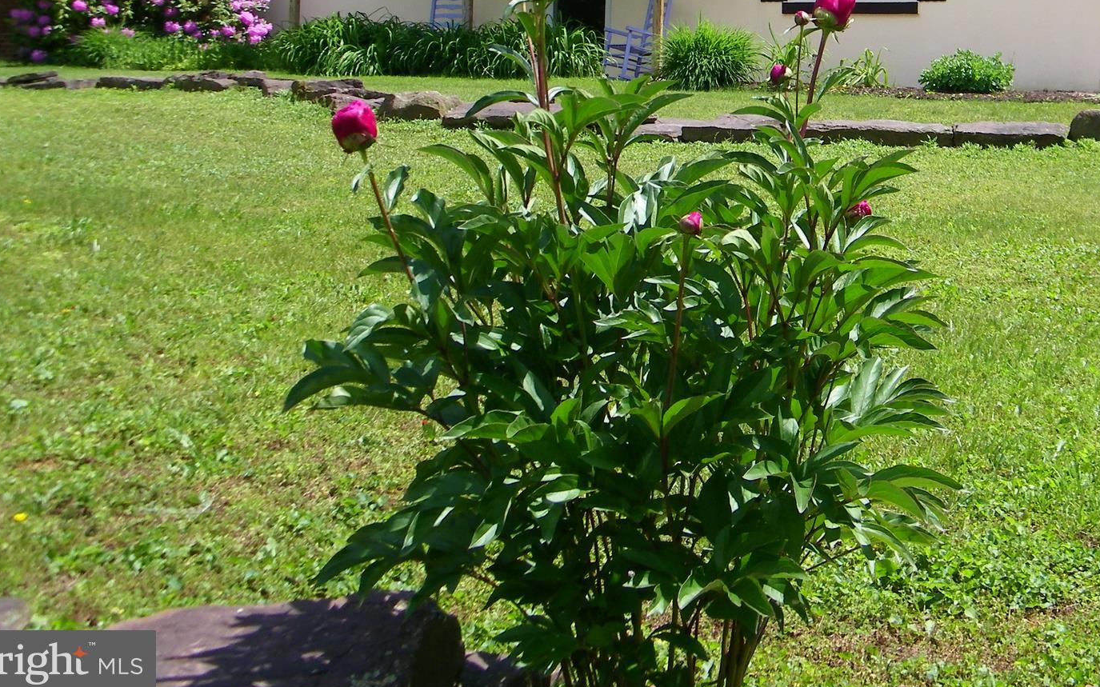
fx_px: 1798
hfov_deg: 33.6
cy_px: 82
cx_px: 775
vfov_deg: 21.2
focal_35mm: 60
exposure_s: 1/160
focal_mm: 6.8
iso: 80
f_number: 7.4
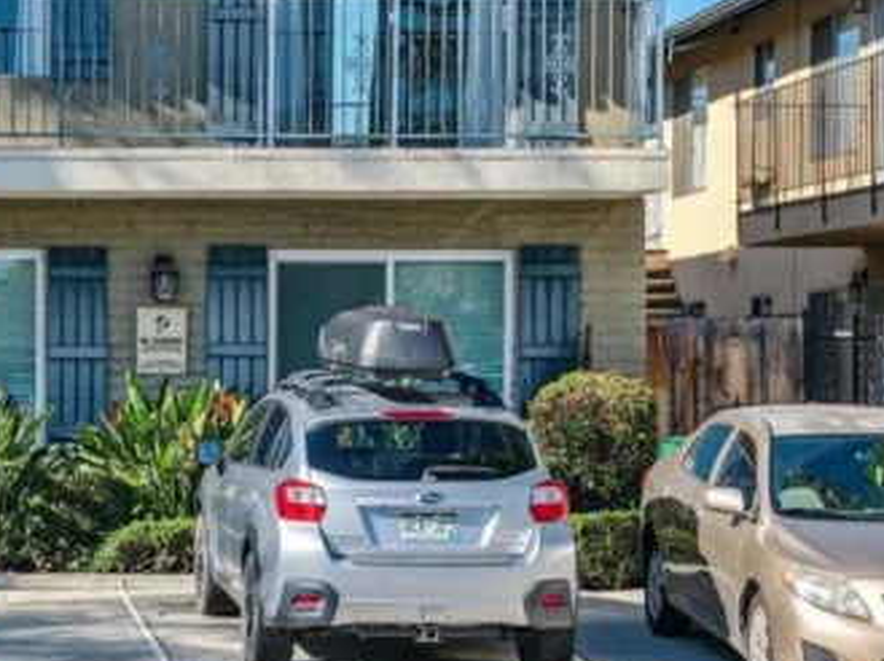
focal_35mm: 123
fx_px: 3138
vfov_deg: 11.9
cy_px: 78
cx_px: -152
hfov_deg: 15.5
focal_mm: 50
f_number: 8
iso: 800
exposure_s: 1/2000
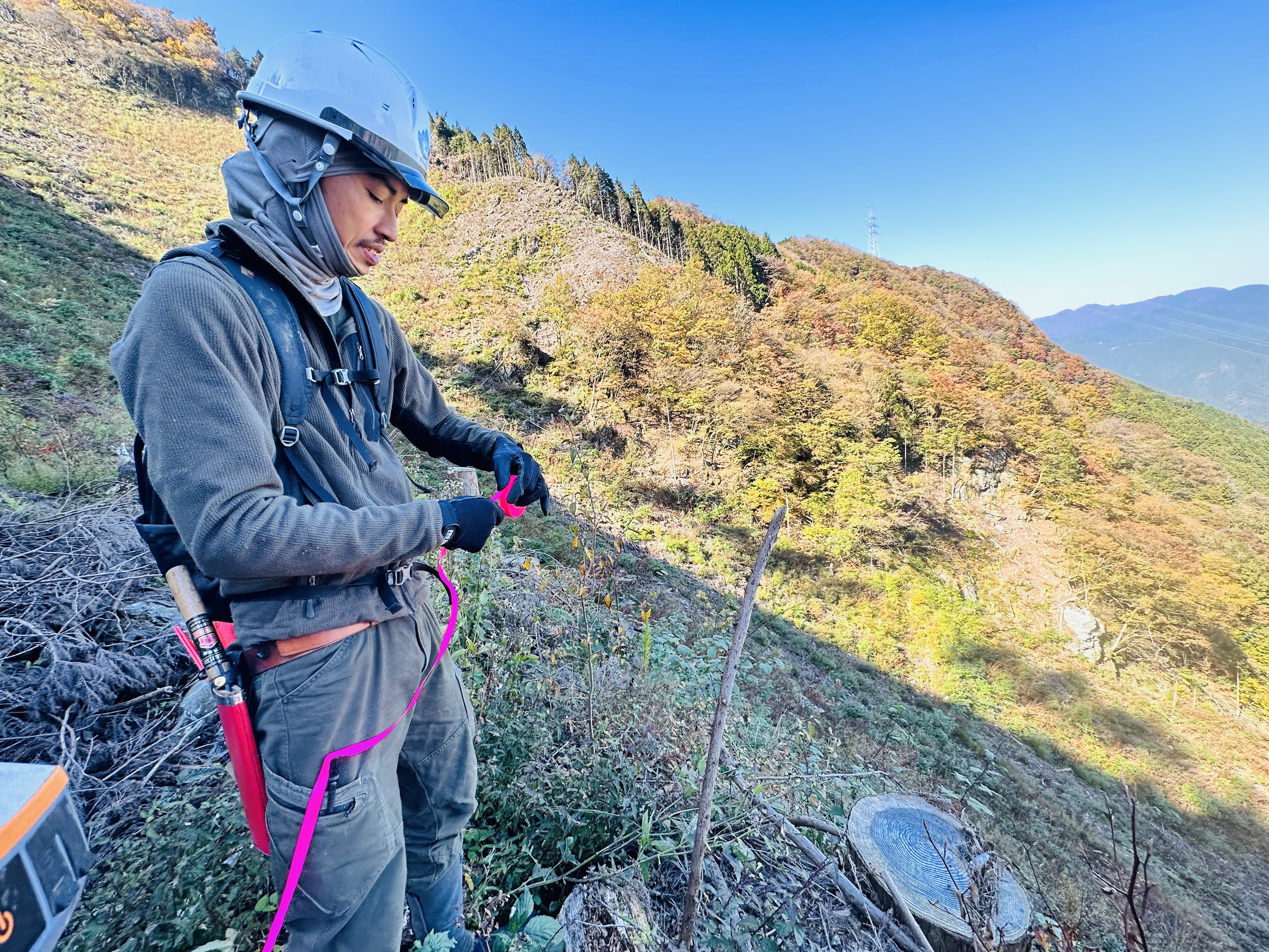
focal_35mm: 14
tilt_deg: -10.4
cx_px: 634
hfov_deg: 102.1
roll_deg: +8.3
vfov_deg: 85.7
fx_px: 513
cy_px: 476
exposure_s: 1/267
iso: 40
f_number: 2.2
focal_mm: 2.22
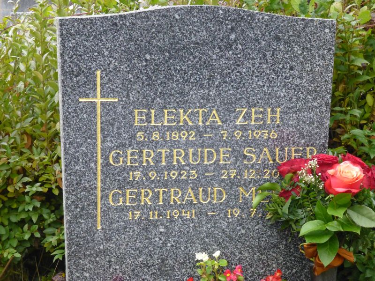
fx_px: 1105
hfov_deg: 19.3
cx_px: 188
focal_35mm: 102
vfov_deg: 14.5
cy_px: 140
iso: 800
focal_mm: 18.2
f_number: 5.3
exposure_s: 1/125
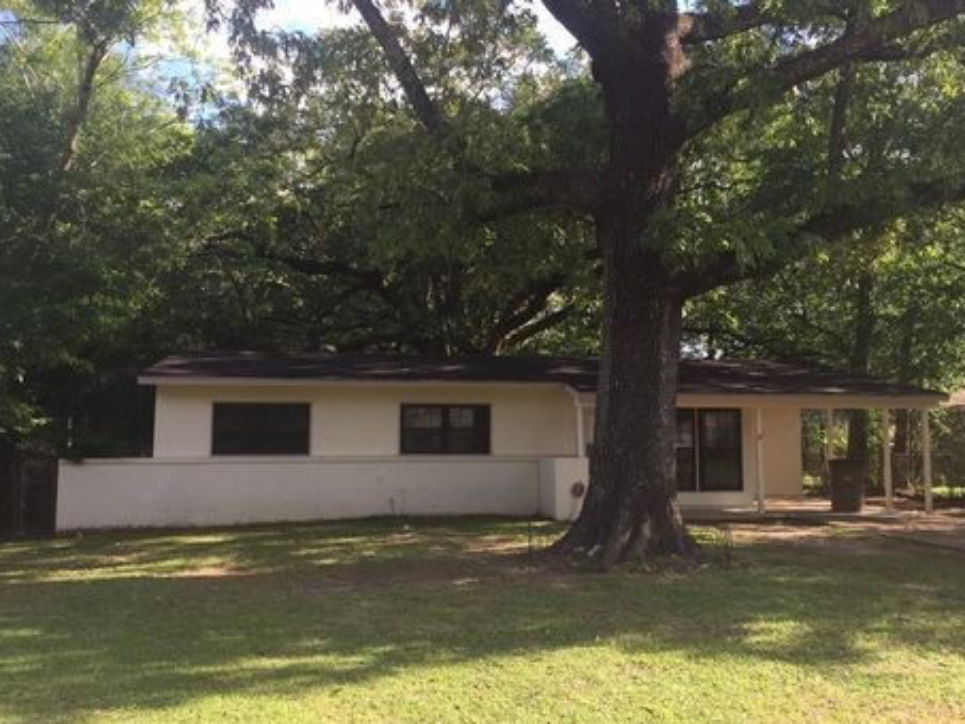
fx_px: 892
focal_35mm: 32
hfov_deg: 56.8
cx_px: 516
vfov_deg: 44.2
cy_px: 382
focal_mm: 4.15
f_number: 2.2
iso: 32
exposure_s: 1/377
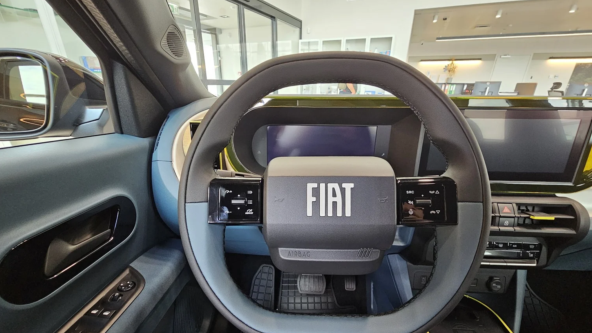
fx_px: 235
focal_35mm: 15
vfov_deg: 69.7
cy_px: 203
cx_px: 297
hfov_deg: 103.0
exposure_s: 1/33.3
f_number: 2.2
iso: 320
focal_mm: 2.2
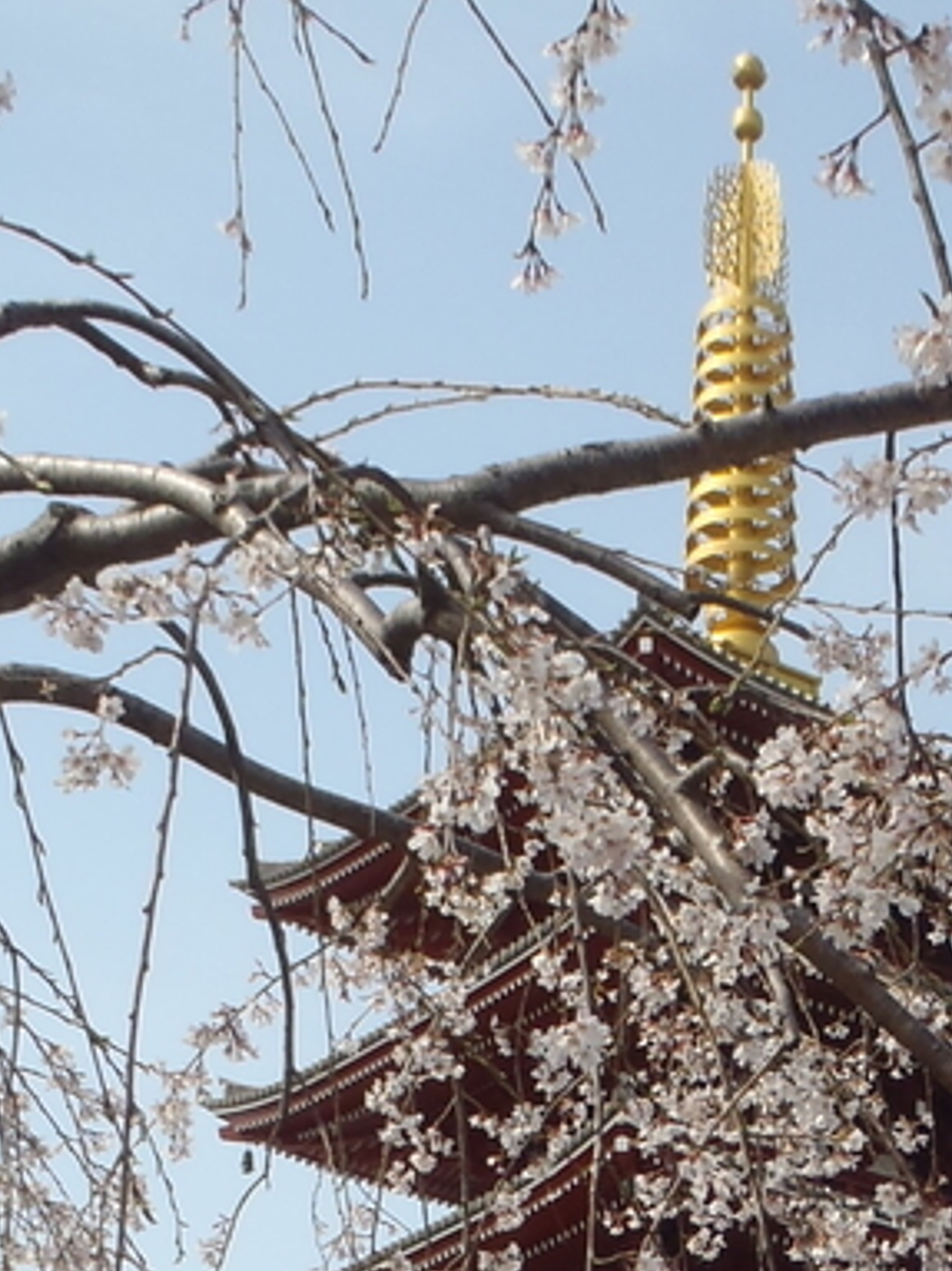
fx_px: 3449
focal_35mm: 94
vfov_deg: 19.0
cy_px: 1759
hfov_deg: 15.5
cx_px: 852
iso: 80
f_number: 4.1
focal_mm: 5.4
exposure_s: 1/500
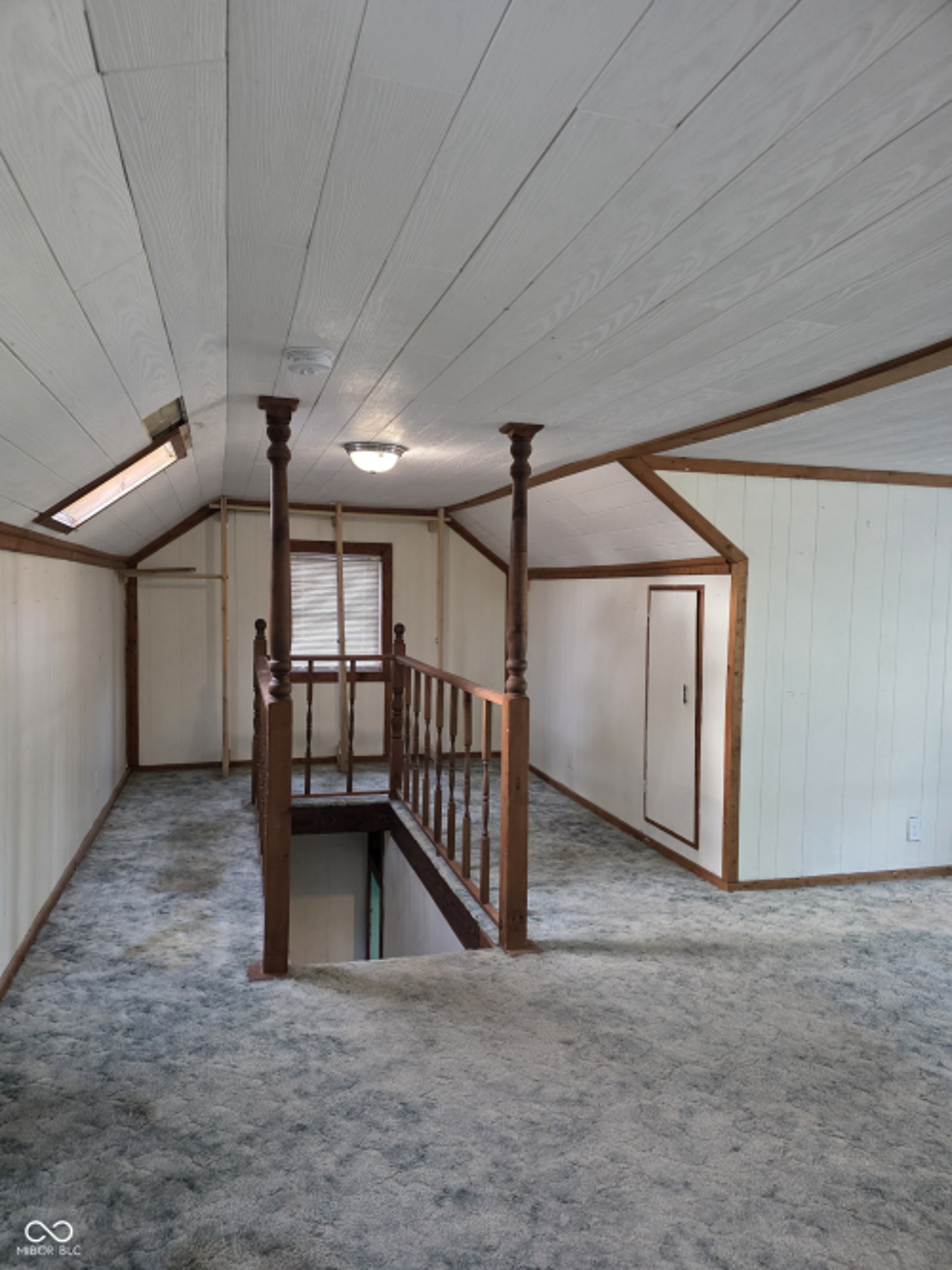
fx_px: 844
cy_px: 635
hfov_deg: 58.9
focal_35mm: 23
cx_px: 476
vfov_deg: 73.9
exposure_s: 1/120
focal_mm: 6.3
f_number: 1.7
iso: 1000
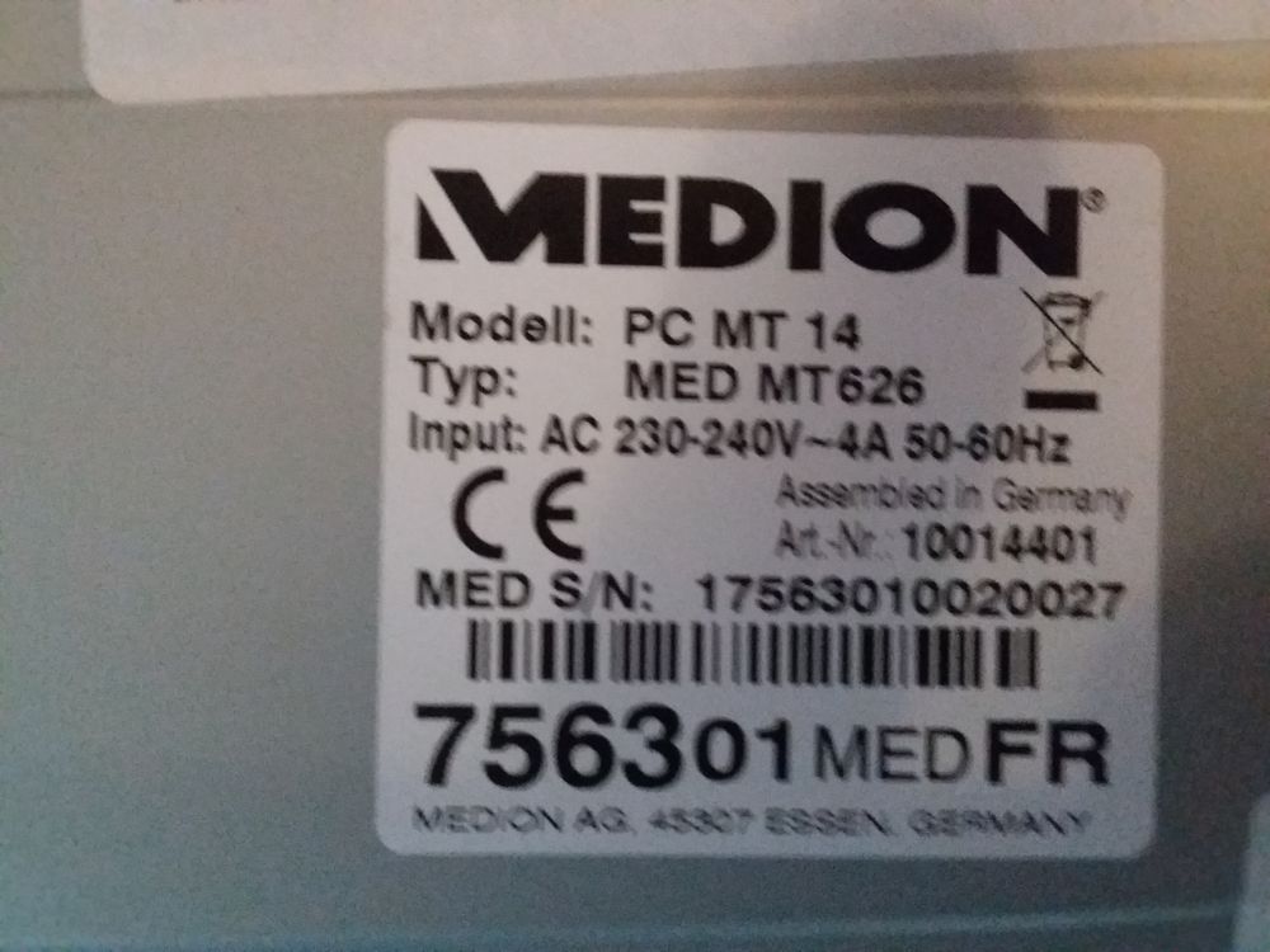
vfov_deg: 45.4
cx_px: 635
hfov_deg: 58.4
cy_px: 476
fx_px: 1137
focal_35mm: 31
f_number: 2.2
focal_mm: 3.3
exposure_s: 1/17
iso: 640
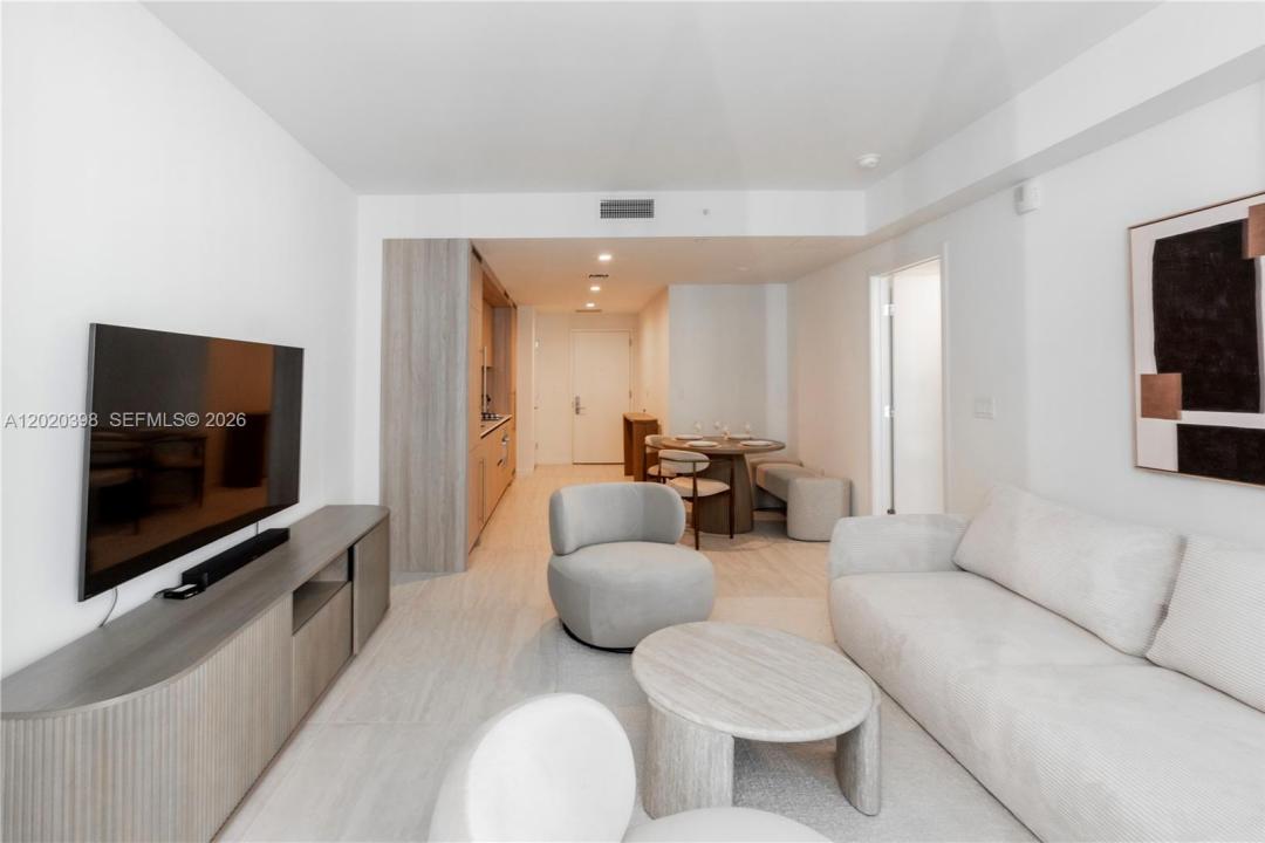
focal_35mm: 16
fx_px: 580
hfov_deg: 95.0
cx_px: 632
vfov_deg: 72.1
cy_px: 422
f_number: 8
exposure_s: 1/5
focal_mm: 11
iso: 400
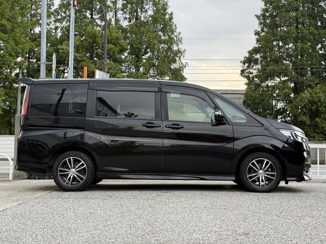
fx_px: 452
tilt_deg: +4.2
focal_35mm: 48
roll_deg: -1.1
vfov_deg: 30.3
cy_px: 122
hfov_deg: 39.7
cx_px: 163
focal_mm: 6.76
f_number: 1.78
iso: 80
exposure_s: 1/168
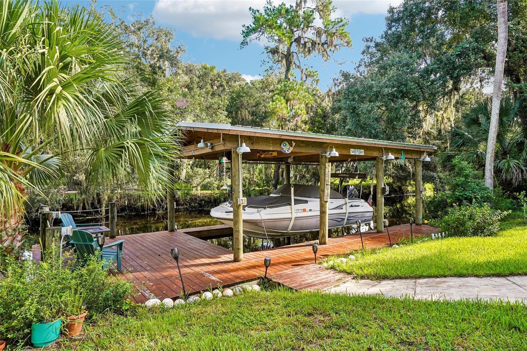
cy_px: 176
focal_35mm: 22
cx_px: 264
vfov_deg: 57.2
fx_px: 322
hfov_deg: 78.6
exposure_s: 1/15
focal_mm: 22
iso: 400
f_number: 20
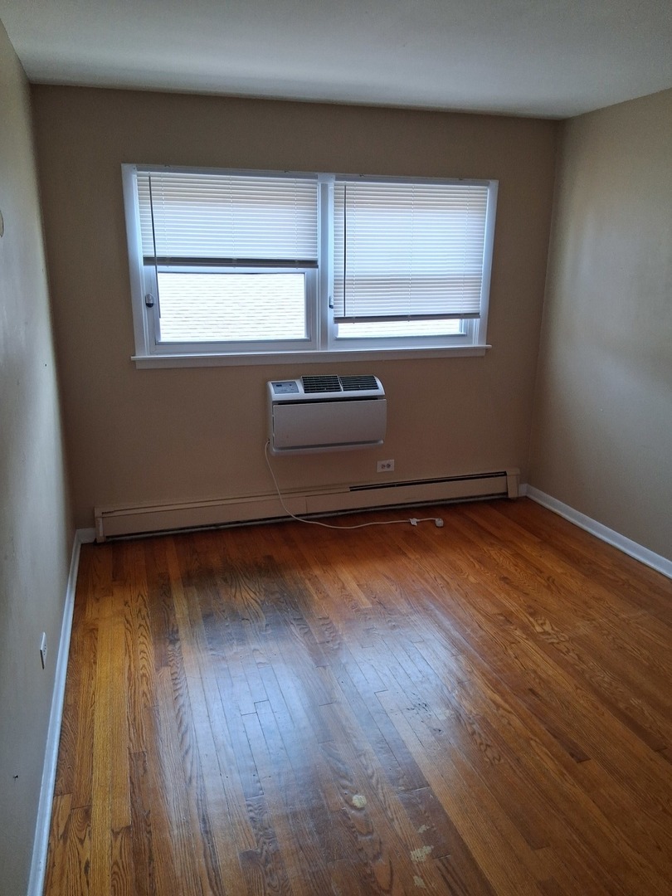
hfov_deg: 53.1
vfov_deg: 67.3
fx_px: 673
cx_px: 336
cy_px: 448
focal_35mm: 26
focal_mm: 3.98
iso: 125
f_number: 1.8
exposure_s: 1/120
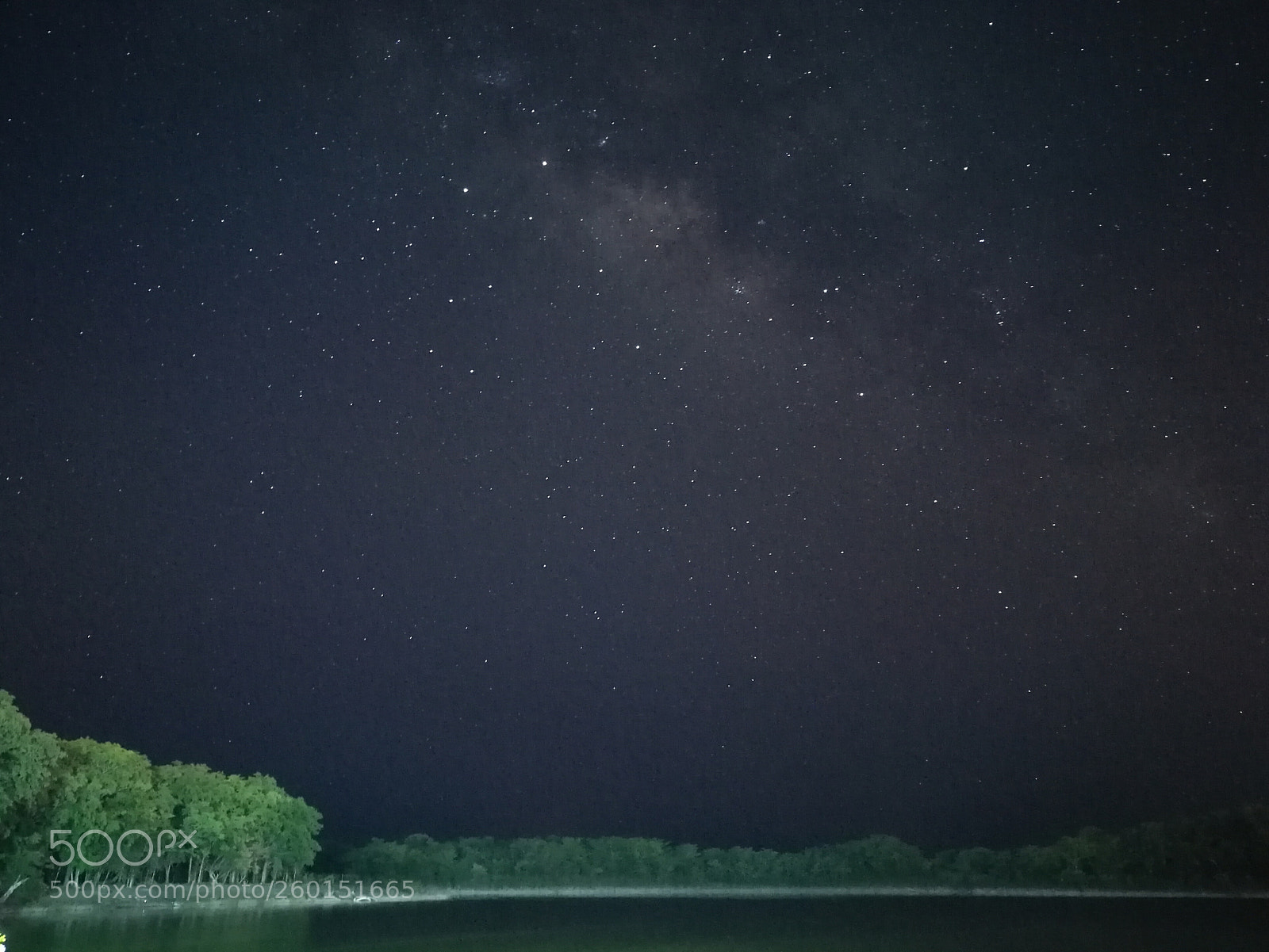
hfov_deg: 65.3
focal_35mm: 27
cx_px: 634
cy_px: 476
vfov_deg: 51.4
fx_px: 990
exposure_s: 30
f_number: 2.2
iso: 1600
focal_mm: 4.5
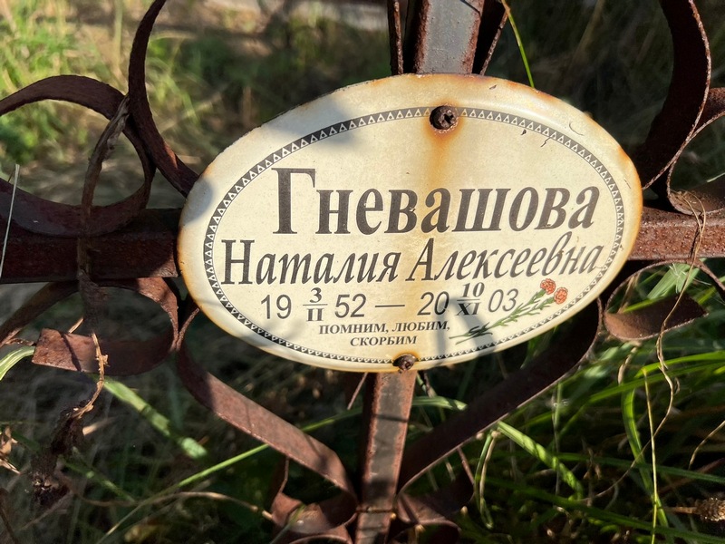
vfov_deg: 53.1
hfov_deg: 67.3
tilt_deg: -44.0
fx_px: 545
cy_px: 272
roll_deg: -6.9
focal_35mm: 26
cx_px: 362
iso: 50
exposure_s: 1/5587
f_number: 1.5
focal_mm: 5.7
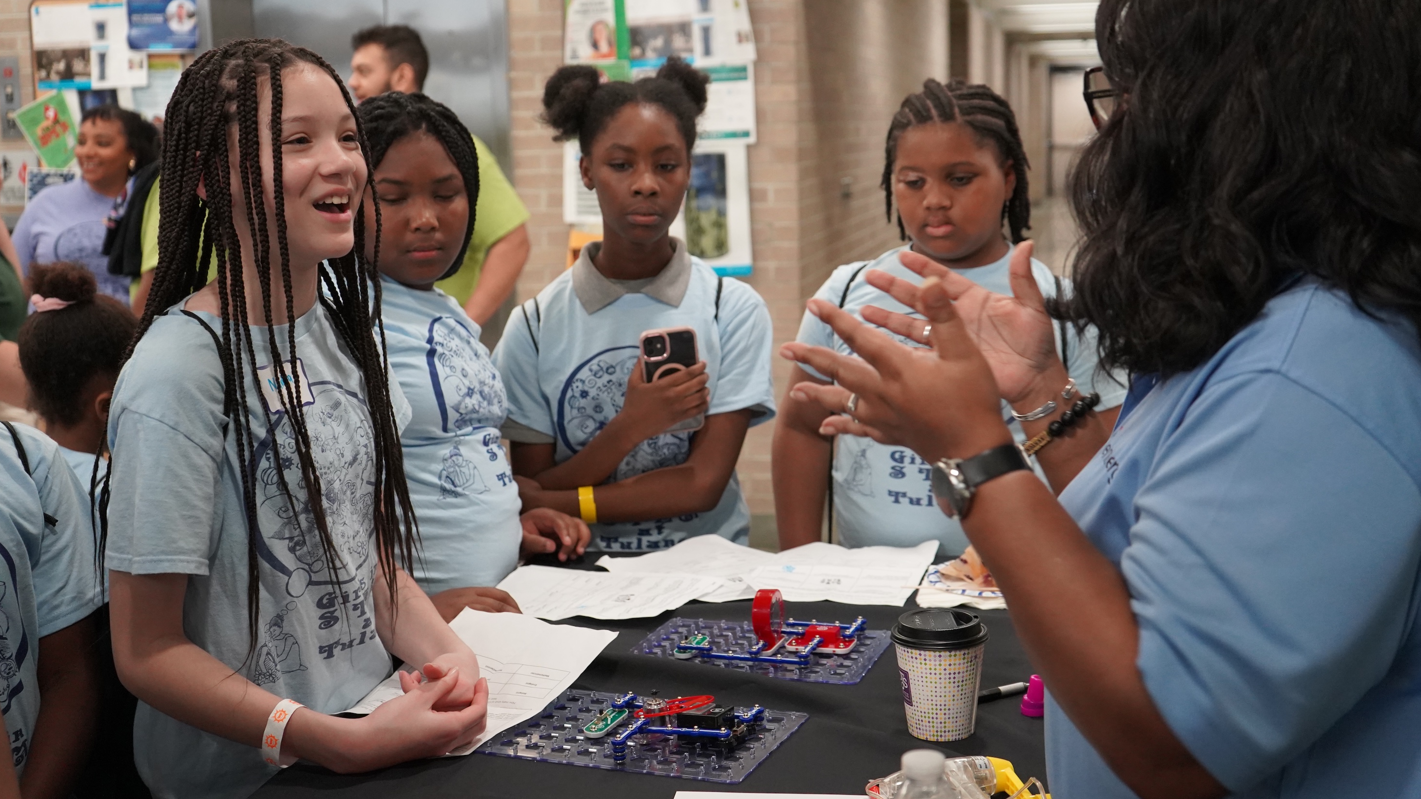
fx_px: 1733
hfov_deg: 44.6
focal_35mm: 46
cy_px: 349
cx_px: 711
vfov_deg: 25.9
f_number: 4.5
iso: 5000
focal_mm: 43
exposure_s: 1/160
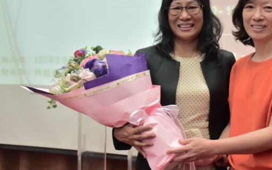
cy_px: 68
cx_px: 169
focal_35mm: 73
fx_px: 539
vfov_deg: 17.9
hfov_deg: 28.2
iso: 1000
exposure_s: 1/50
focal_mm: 35
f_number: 5
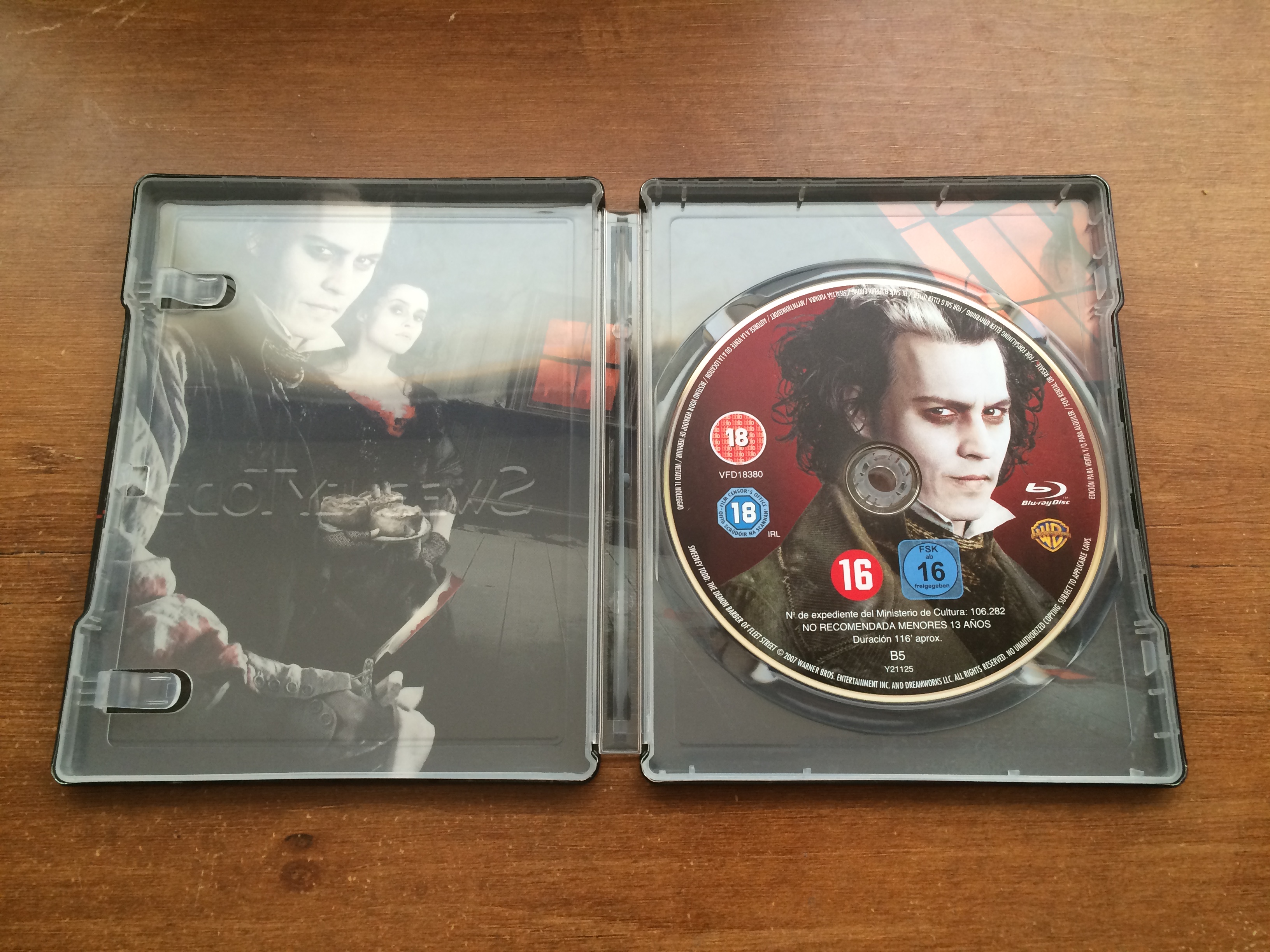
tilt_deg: -74.8
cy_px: 476
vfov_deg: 48.2
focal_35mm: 29
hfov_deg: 61.7
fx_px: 1064
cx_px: 635
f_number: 2.2
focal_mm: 4.15
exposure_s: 1/30
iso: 80
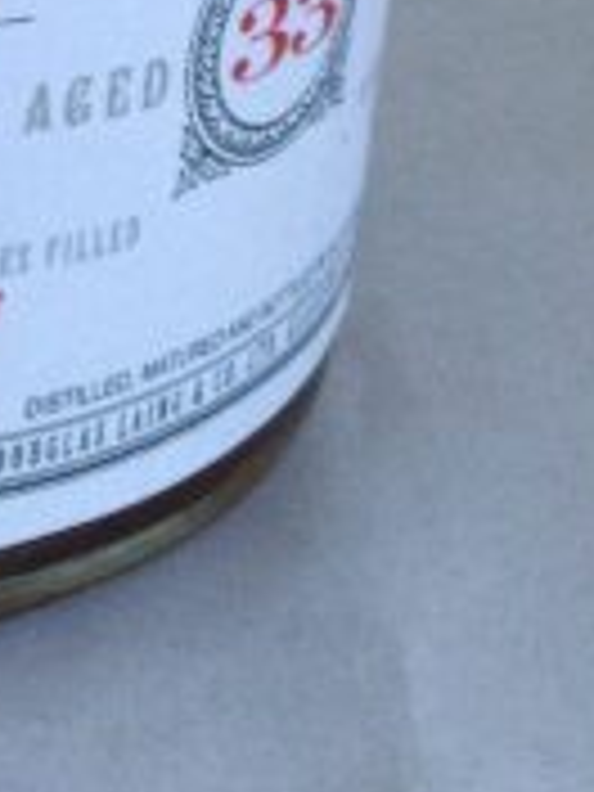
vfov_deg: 16.9
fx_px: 2585
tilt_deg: -25.0
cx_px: -72
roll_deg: -2.1
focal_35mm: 113
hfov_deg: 12.9
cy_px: -72
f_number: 2.4
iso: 64
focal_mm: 3.3
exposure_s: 1/33
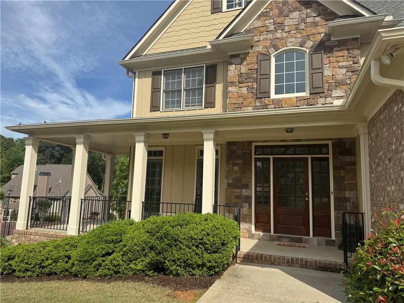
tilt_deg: +7.4
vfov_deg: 56.8
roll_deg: -2.7
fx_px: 280
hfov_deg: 71.6
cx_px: 202
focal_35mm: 24
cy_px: 152
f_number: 1.78
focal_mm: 6.76
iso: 80
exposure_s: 1/4049
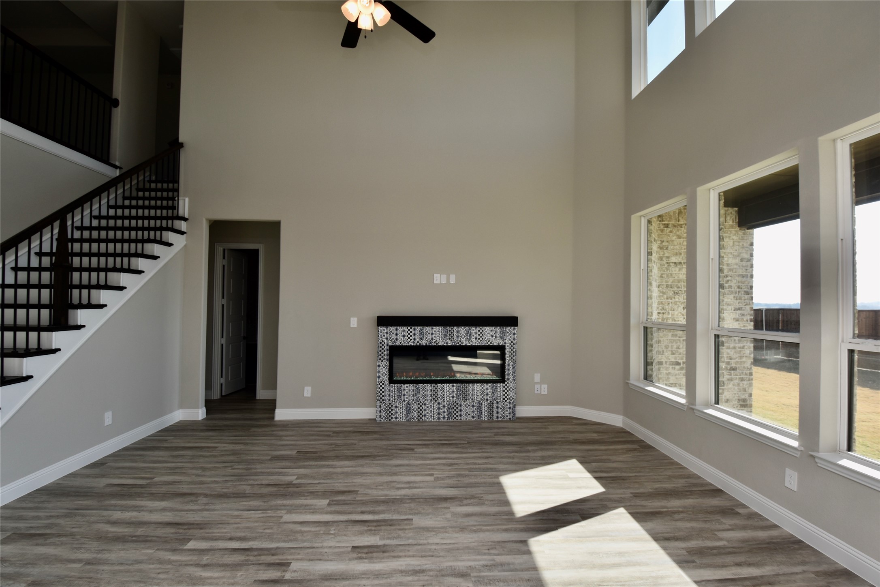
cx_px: 440
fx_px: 367
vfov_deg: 77.3
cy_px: 294
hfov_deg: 100.4
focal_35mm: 15
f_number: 5.6
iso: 125
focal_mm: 10
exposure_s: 1/125
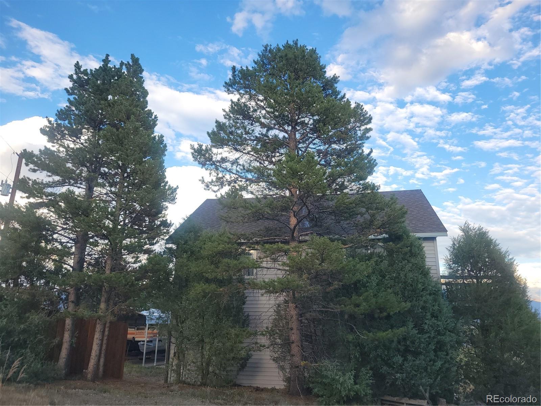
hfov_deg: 67.3
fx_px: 406
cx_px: 270
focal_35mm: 26
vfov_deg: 53.1
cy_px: 203
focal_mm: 5.4
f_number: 1.8
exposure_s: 1/373
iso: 40
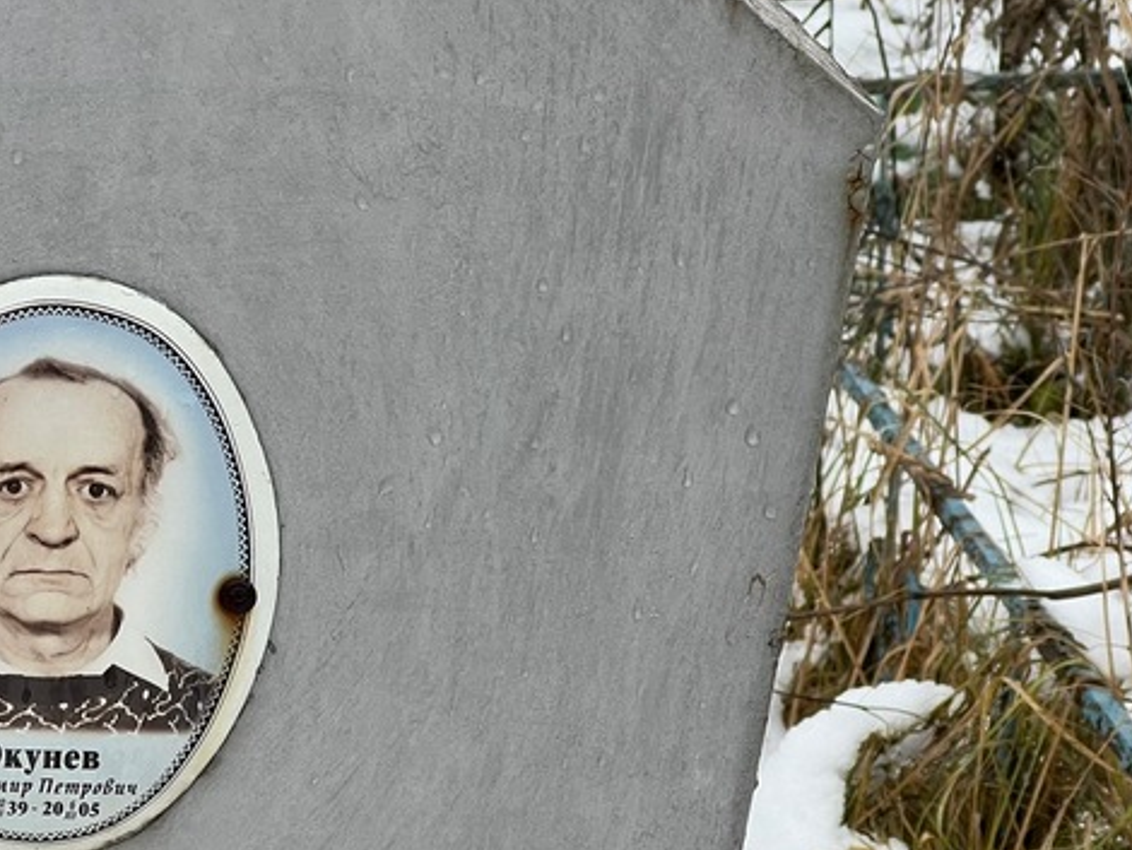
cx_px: 222
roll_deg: +1.4
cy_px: 556
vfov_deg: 11.3
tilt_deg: -17.6
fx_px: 4286
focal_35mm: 131
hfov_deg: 15.0
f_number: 2.8
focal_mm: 9
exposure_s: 1/99
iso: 50
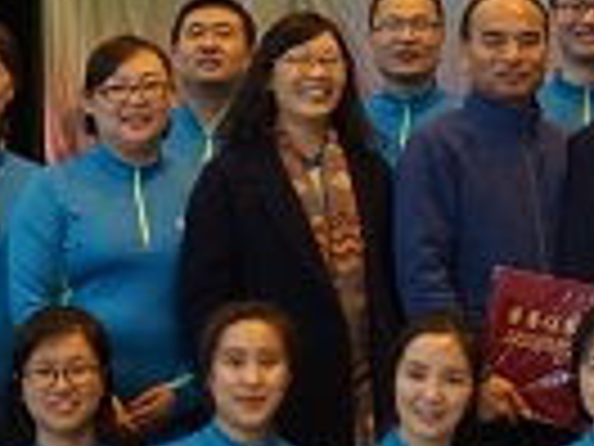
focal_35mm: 152
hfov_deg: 12.6
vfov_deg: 9.7
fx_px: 2608
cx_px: 756
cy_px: 74
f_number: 4
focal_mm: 32
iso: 800
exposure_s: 1/160
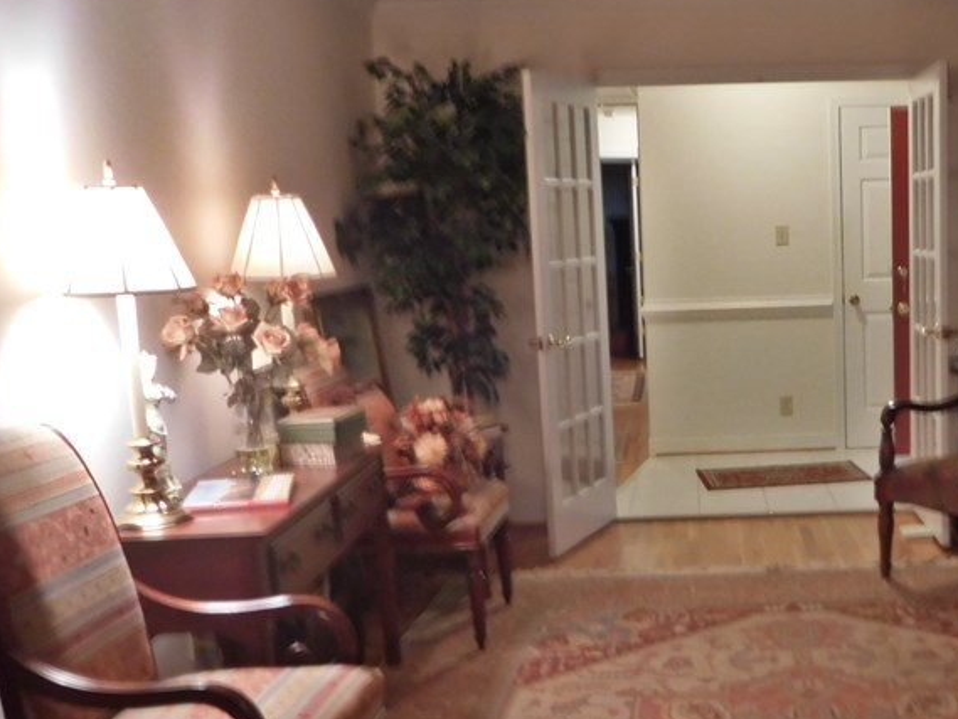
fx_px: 1246
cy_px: 460
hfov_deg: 40.4
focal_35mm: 45
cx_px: 764
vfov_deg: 32.0
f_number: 3.4
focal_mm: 4.5
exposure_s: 1/8
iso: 500
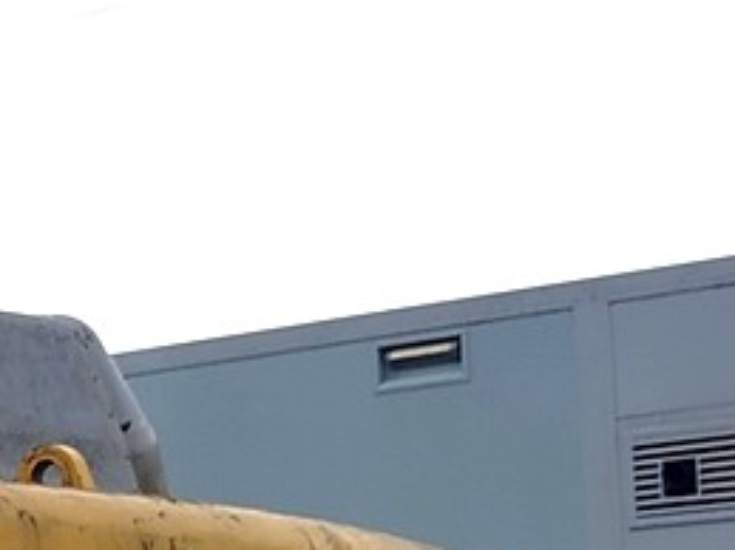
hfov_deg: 9.7
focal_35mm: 167
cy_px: 564
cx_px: -1322
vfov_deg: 8.8
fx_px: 3544
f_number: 1.6
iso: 50
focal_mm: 5.56
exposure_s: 1/1408
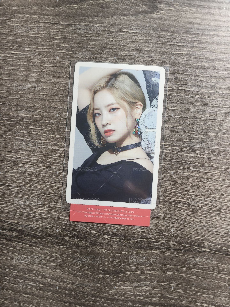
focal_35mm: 46
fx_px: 408
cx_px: 115
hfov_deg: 31.5
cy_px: 154
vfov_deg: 41.2
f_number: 1.88
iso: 163
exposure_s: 1/100
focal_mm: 5.56
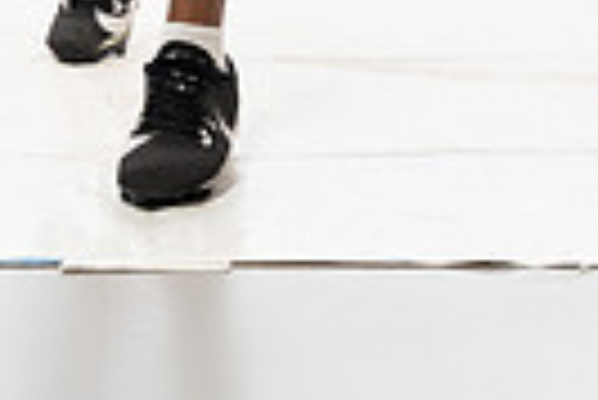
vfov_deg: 8.0
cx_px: 13
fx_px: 2644
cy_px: -575
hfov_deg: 12.8
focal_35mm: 159
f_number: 5.6
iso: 640
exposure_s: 1/250
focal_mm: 47
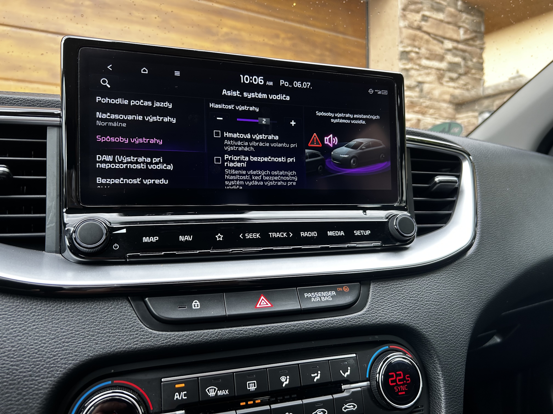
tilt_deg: -0.4
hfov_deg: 67.3
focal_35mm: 26
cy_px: 207
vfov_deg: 53.1
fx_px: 415
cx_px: 276
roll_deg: +1.0
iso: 50
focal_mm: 5.7
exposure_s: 1/114
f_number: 1.5
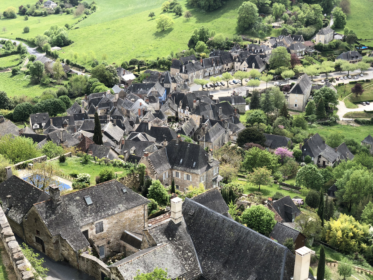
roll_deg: +1.2
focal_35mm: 52
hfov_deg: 36.8
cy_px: 140
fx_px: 560
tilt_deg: -19.1
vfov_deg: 28.0
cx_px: 186
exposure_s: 1/378
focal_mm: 6
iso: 16
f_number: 2.4
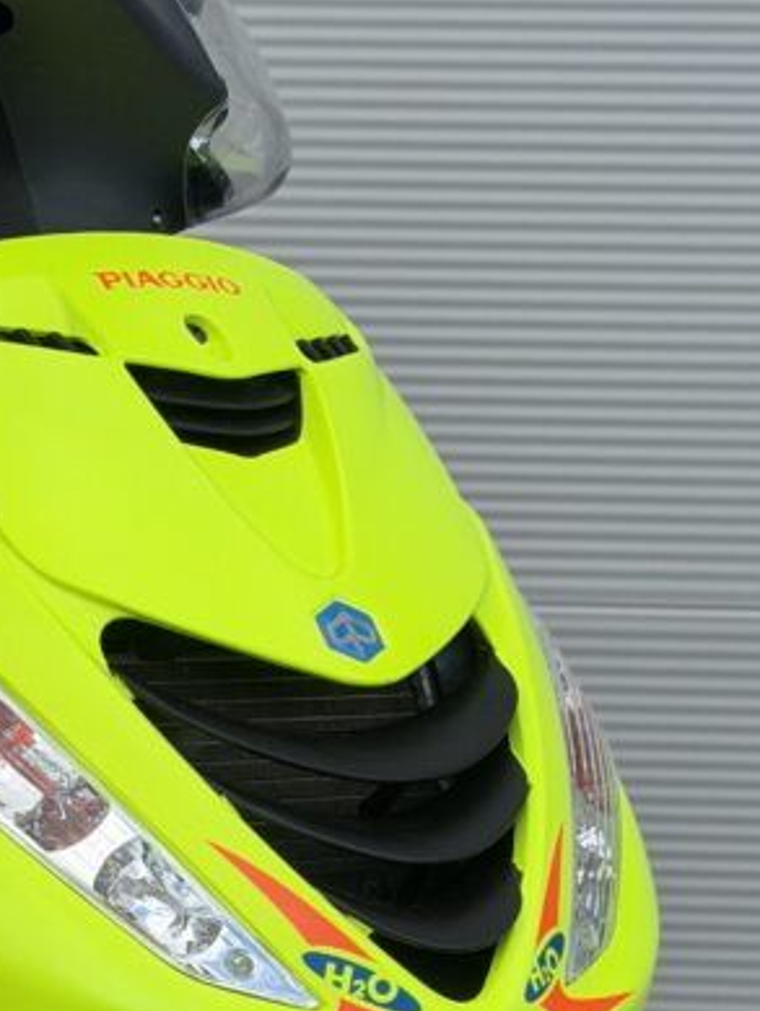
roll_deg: -0.4
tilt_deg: -13.8
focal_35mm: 126
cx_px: 355
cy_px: 1195
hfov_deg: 11.8
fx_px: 3684
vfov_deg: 15.1
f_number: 1.78
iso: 80
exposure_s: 1/2494
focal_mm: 6.76
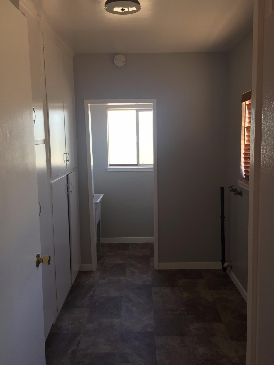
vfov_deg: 58.3
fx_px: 327
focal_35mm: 31
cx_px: 145
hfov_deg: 45.4
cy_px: 175
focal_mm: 4.15
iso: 32
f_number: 2.2
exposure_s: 1/60
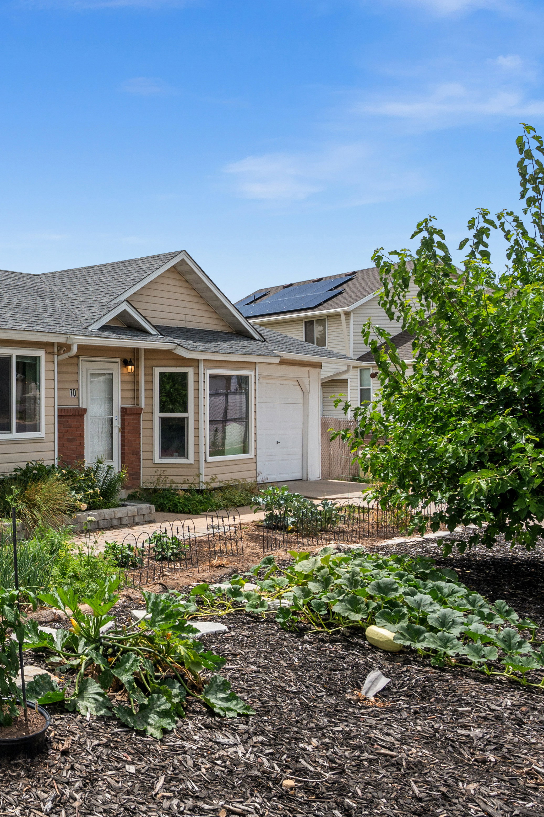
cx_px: -130
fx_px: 748
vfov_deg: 57.2
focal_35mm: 33
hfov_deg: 32.2
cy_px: 418
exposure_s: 1/1250
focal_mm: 17
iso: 400
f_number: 7.1
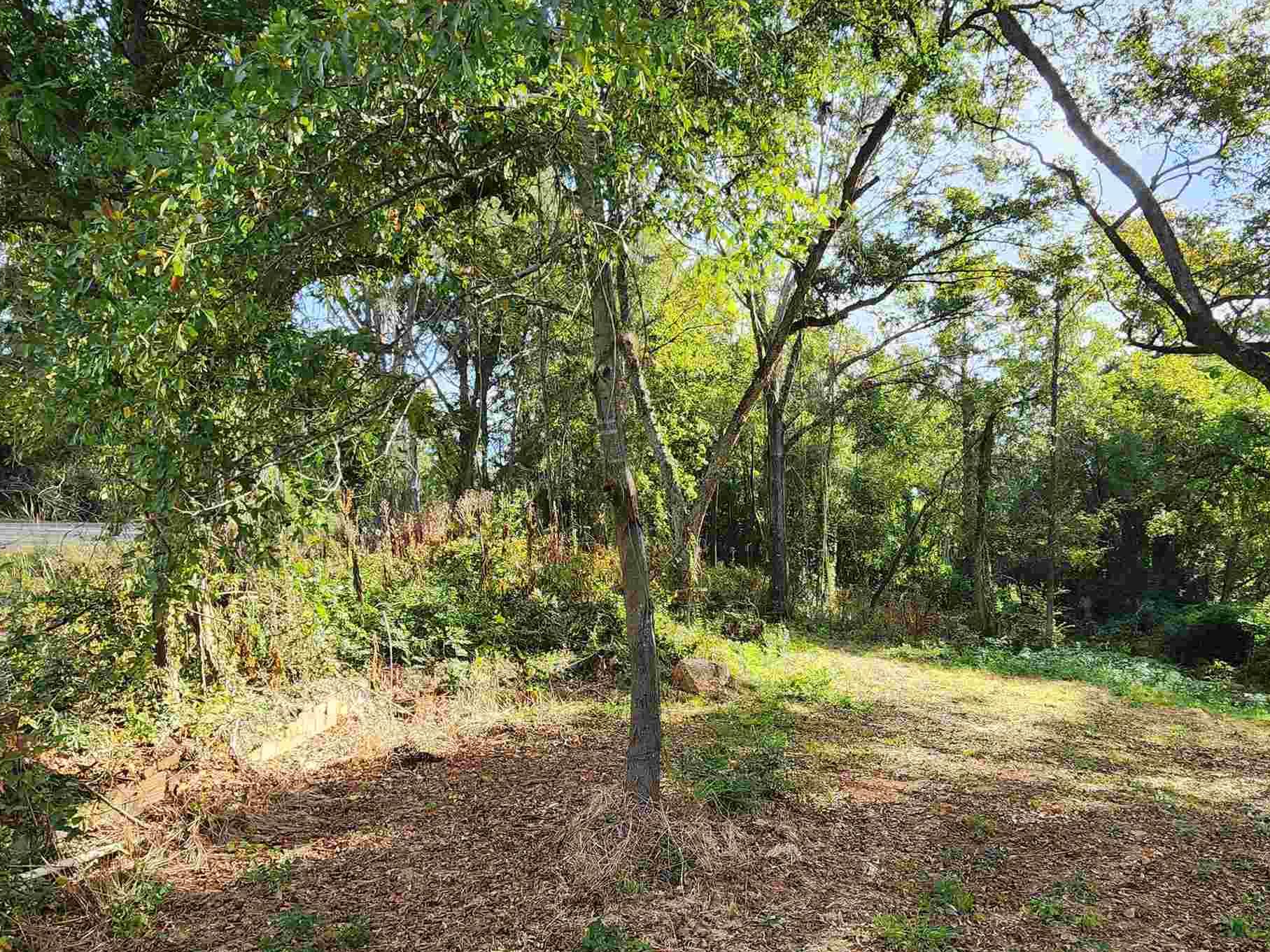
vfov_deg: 60.6
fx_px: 807
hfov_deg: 75.9
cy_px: 568
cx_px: 728
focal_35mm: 22
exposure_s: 1/282
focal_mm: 2.2
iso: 50
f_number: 2.2
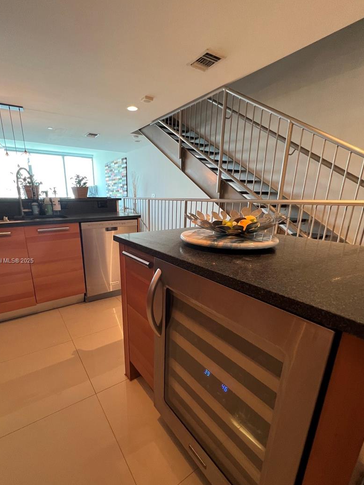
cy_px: 261
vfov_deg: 98.0
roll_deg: +0.0
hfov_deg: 81.3
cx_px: 158
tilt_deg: -16.5
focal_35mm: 15
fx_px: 210
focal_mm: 1.57
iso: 200
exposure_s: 1/60
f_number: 1.8
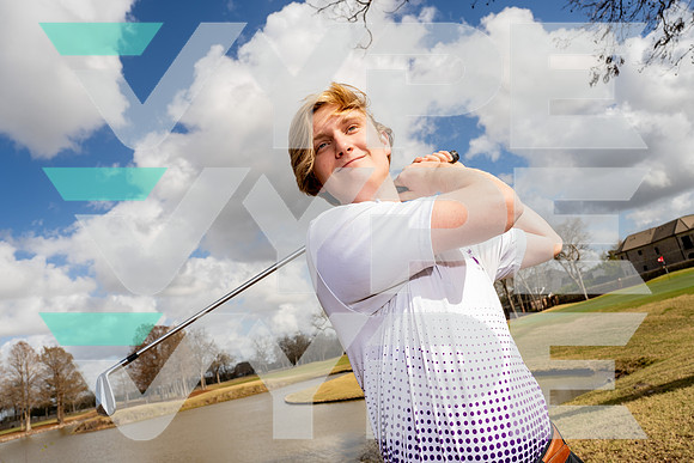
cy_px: 232
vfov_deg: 51.3
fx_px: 482
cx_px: 347
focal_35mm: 25
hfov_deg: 71.5
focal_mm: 25
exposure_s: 1/250
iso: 100
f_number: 8
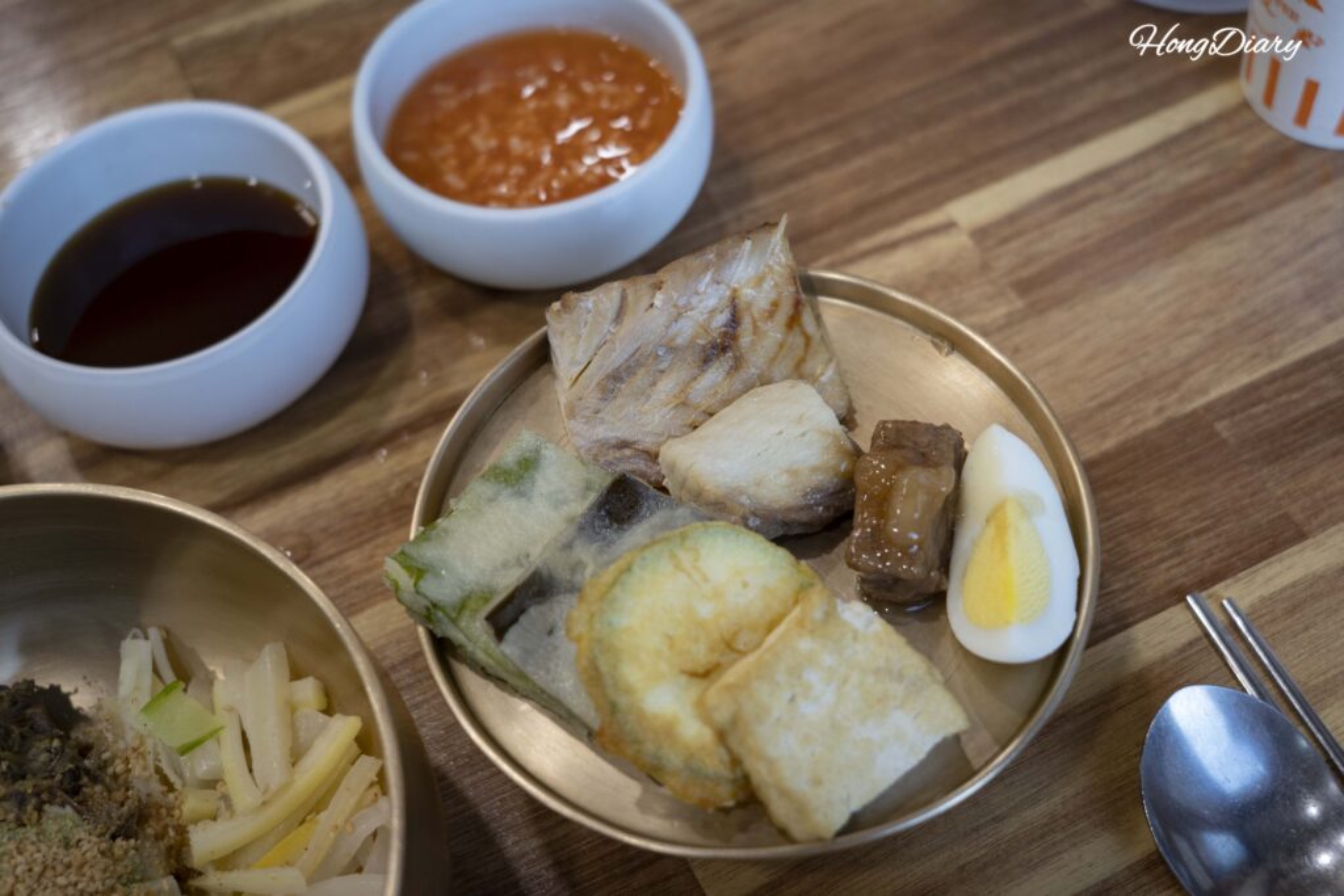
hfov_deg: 46.4
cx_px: 672
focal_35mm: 42
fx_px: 1568
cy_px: 448
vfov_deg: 31.9
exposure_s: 1/60
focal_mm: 42
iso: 1000
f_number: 5.6
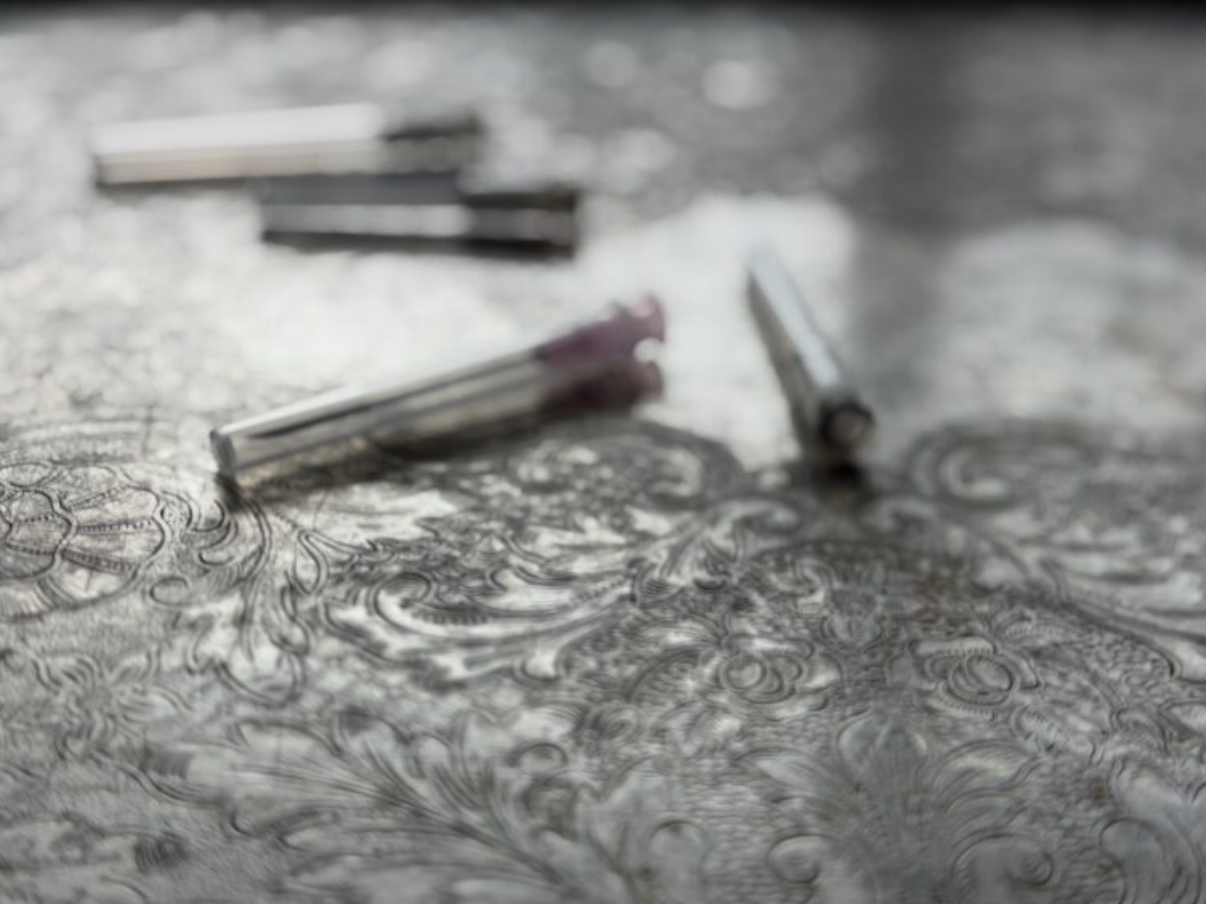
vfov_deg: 29.7
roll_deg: -0.6
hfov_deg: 38.9
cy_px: 460
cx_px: 609
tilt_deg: -33.5
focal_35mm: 49
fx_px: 1707
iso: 64
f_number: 1.78
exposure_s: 1/1678
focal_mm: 6.76
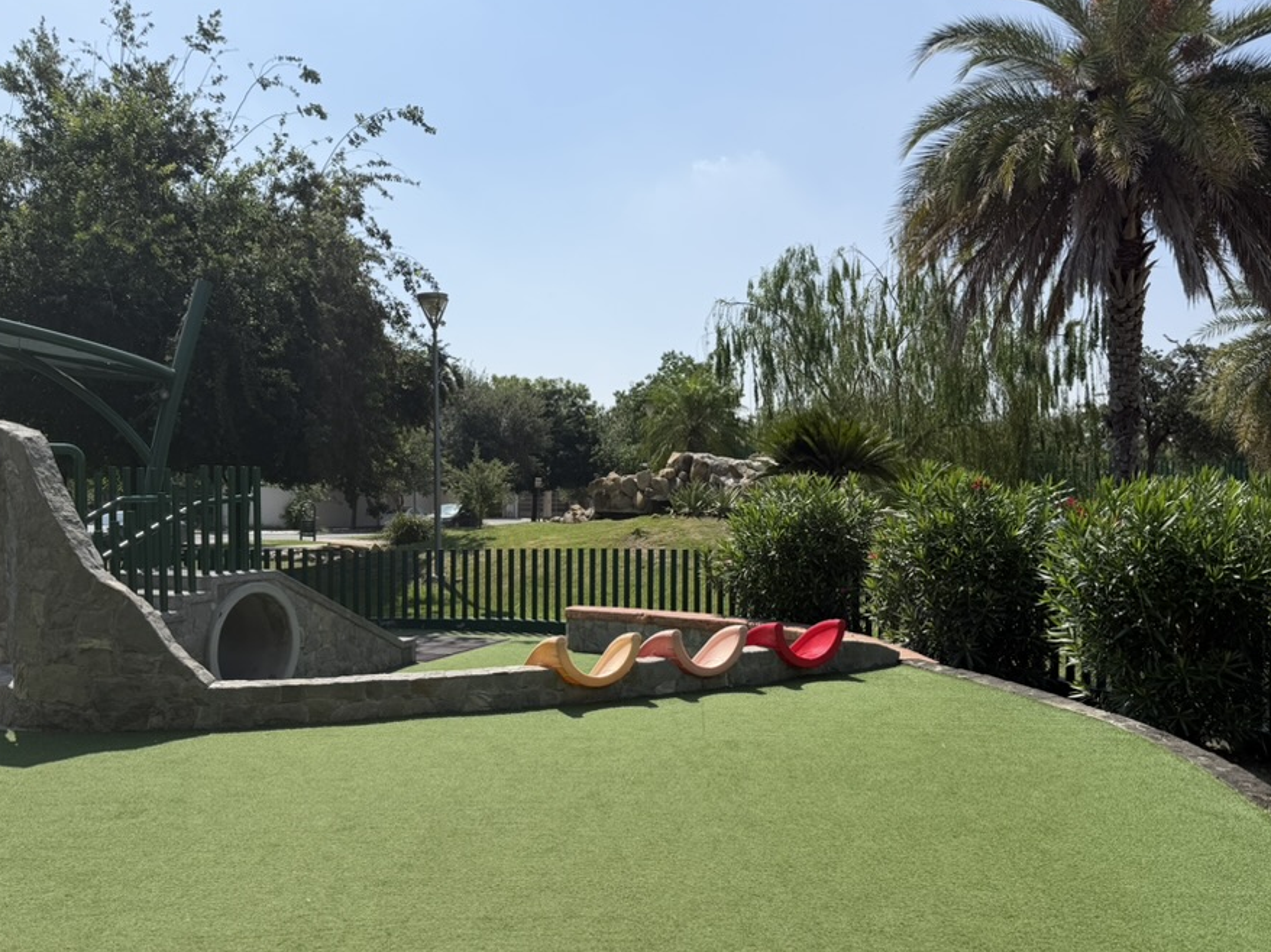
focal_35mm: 28
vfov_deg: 49.7
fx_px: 1028
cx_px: 633
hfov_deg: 63.5
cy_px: 512
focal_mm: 6.76
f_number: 1.78
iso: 80
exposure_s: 1/5319
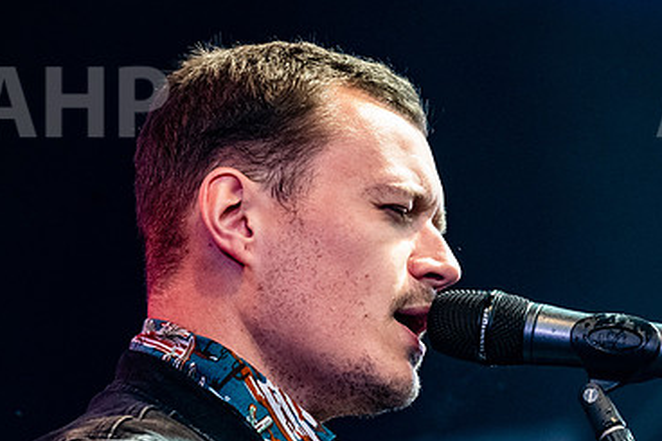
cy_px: 338
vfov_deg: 3.6
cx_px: 324
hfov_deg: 5.5
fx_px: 6948
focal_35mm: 378
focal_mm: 200
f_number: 5.6
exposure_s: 1/640
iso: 4000
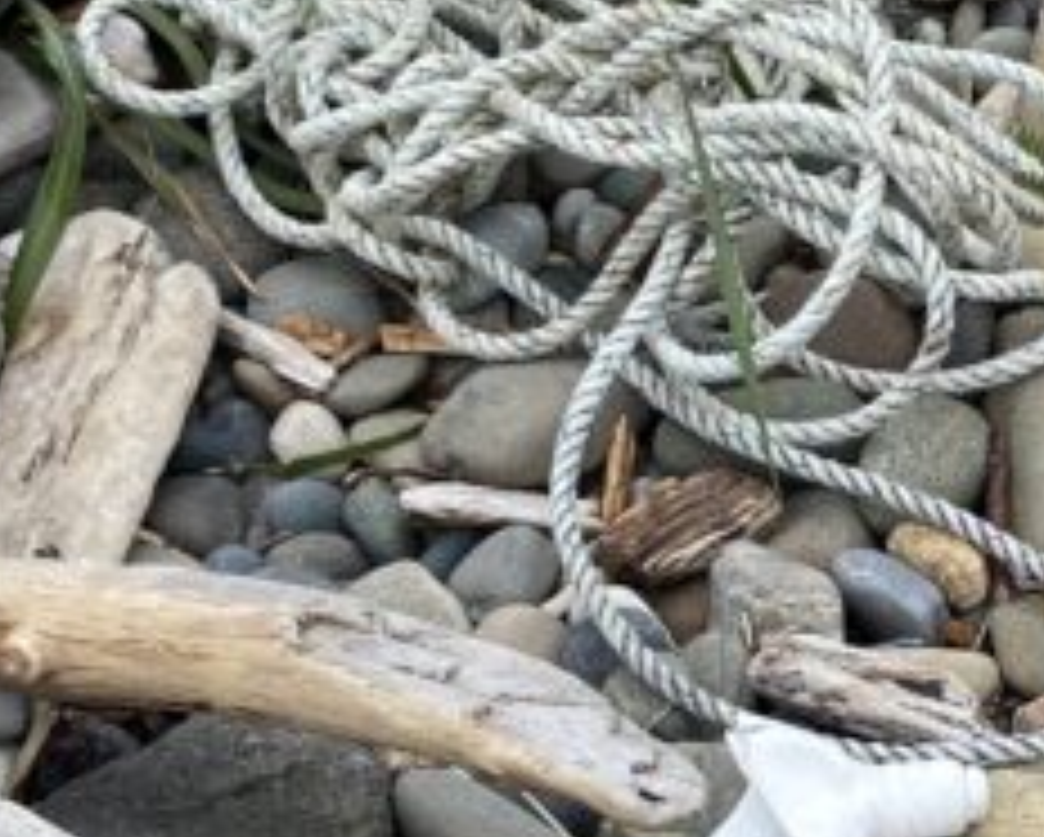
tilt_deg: -35.8
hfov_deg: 16.7
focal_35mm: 112
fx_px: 3464
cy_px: 693
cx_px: 1094
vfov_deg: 13.7
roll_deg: +0.2
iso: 32
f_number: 1.8
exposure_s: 1/1565
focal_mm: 4.25
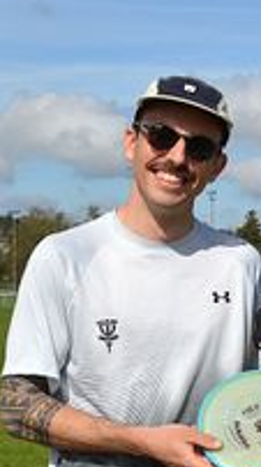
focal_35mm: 112
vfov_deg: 19.0
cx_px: 434
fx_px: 1384
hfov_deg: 10.3
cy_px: 351
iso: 100
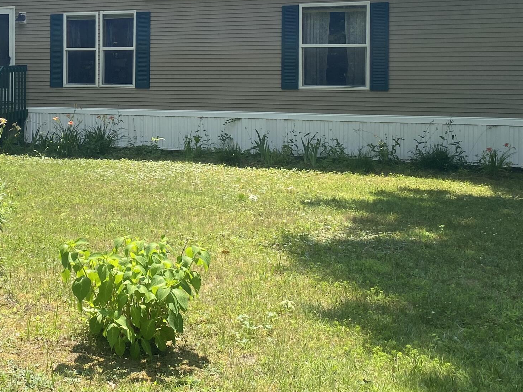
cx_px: 133
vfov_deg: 27.0
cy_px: 82
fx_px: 801
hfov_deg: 35.4
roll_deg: -0.3
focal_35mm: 53
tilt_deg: +0.9
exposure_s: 1/1565
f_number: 1.8
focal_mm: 4.25
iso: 32
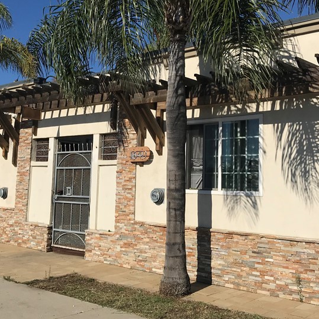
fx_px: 490
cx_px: 142
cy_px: 130
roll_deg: -2.1
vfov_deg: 35.9
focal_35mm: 47
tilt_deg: +6.0
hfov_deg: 36.0
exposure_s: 1/6410
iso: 20
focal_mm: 3.99
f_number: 1.8
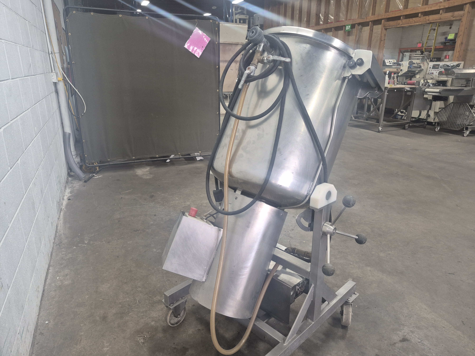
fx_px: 316
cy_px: 178
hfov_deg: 73.9
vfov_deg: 58.9
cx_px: 238
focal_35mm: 23
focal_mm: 5.4
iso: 400
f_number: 1.8
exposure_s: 1/120
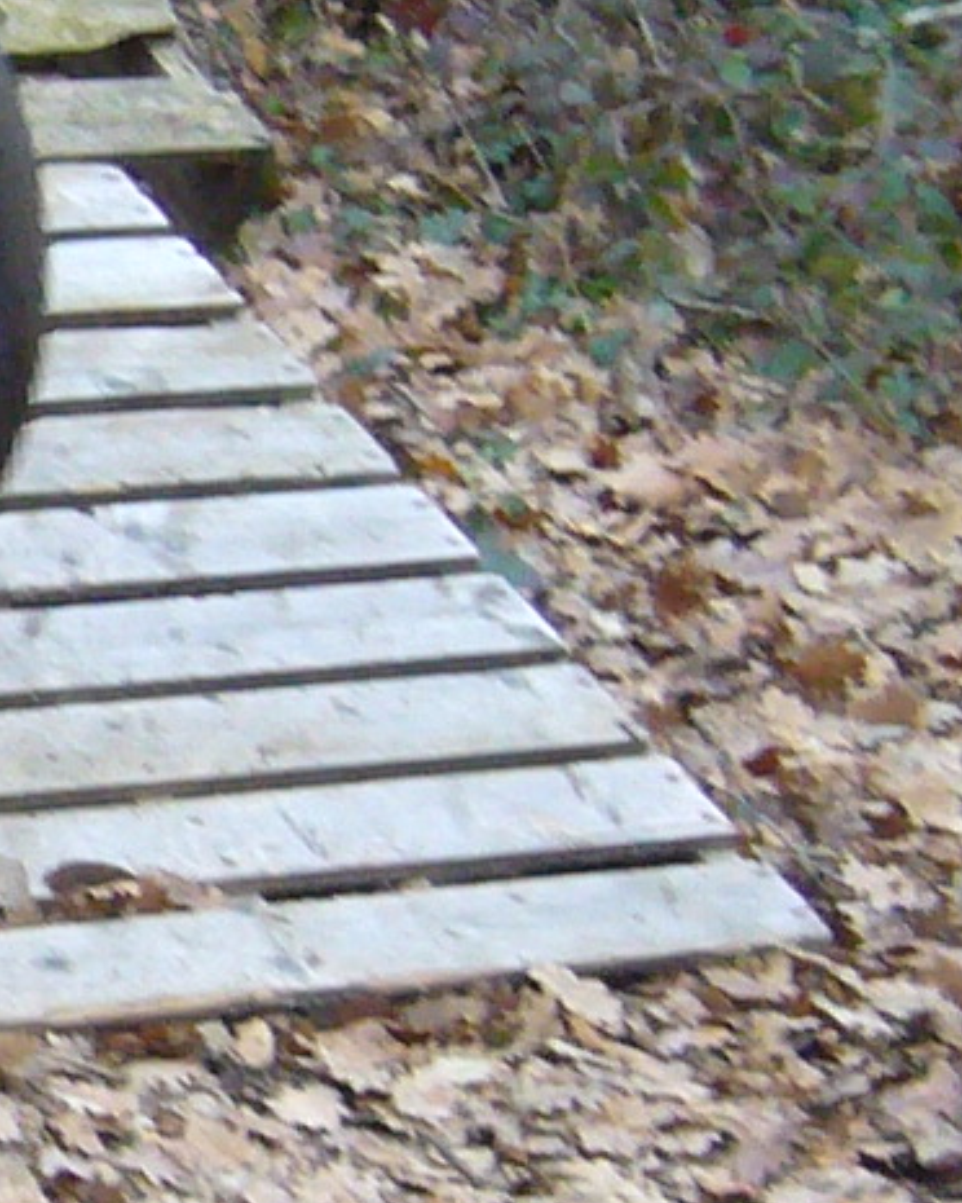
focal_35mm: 207
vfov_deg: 9.3
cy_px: 494
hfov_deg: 7.3
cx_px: -667
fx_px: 7367
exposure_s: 1/125
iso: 160
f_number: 2.8
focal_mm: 5.8
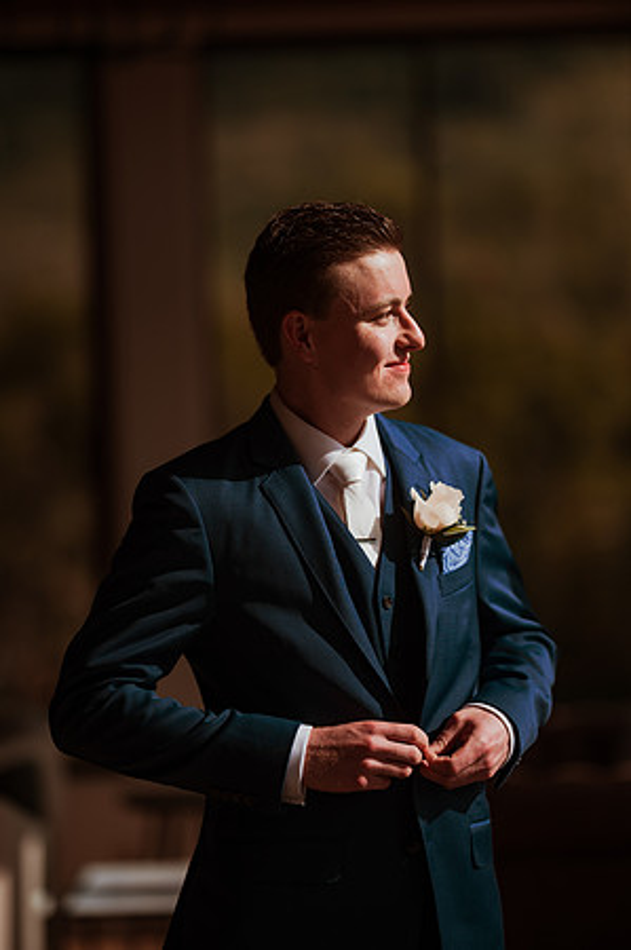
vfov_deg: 15.2
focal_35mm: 135
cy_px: 475
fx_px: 3557
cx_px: 316
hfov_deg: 10.1
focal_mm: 135
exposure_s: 1/4000
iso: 100
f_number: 1.8
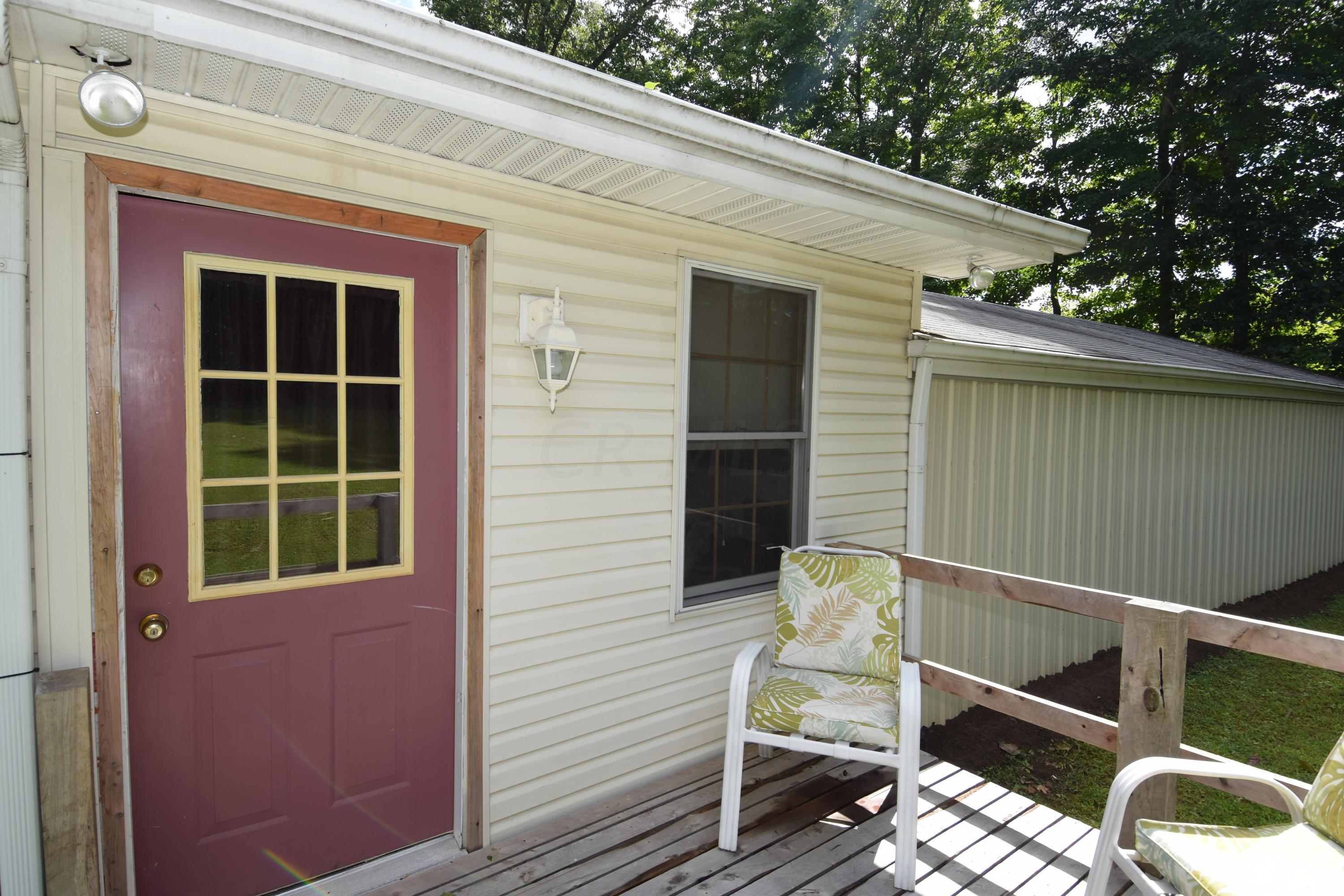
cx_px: 672
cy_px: 448
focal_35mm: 18
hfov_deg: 90.0
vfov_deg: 67.4
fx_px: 672
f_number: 7.1
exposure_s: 1/200
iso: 100
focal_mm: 12
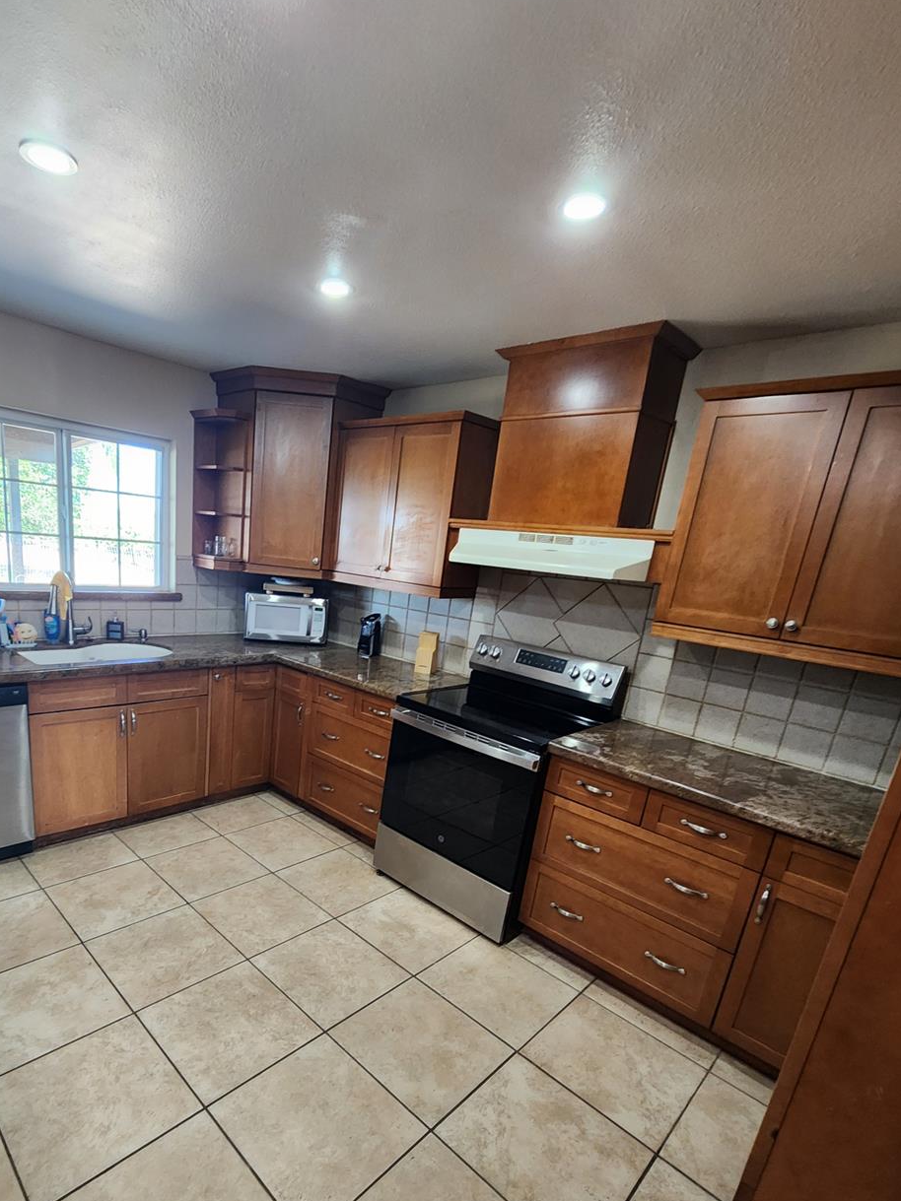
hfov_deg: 77.1
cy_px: 725
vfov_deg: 93.2
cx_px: 355
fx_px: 555
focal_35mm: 16
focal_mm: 2.2
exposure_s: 1/60
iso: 320
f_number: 2.2
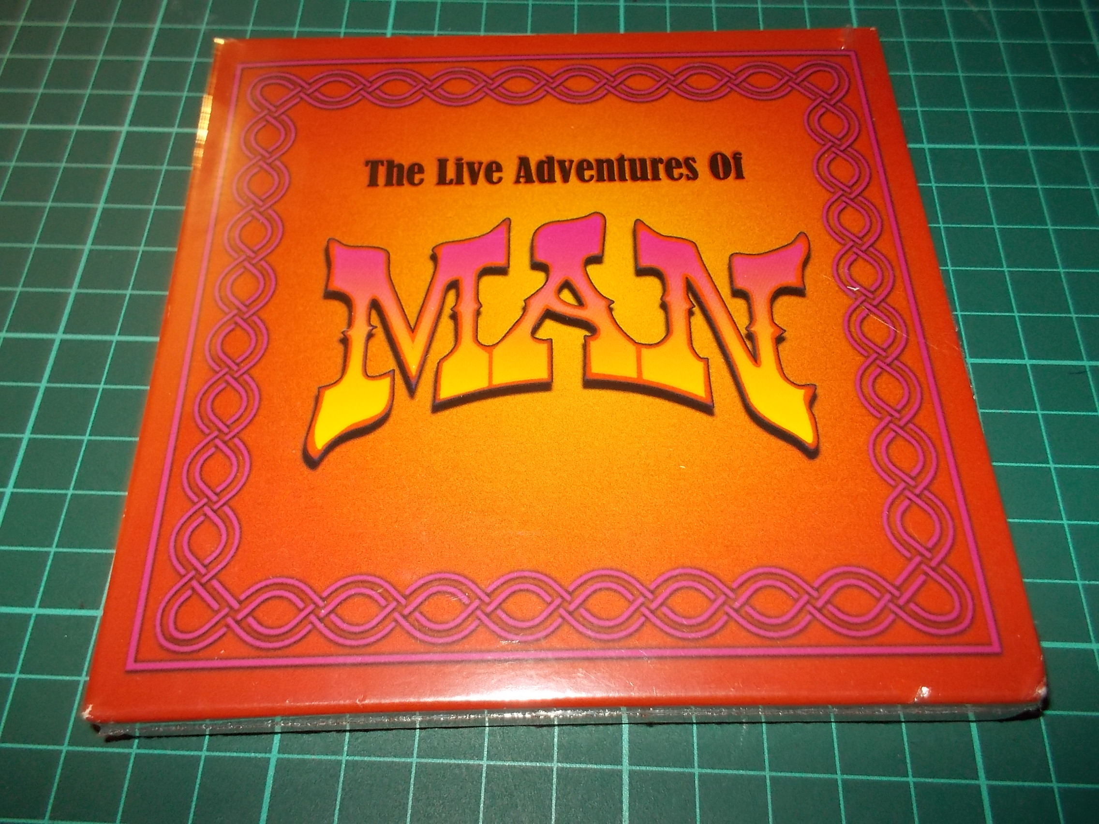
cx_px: 550
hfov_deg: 61.7
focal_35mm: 29
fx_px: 921
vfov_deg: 48.2
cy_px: 412
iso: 200
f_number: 3.3
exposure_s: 1/30
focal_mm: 4.1
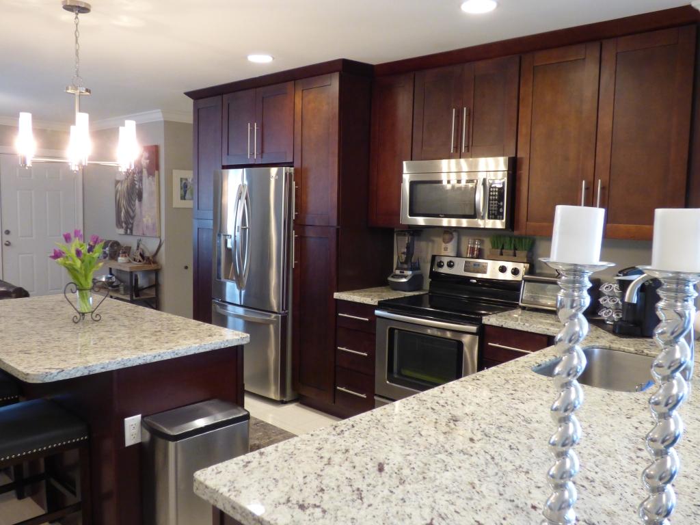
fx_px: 586
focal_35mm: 29
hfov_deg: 61.7
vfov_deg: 48.2
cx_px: 350
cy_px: 262
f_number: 3.2
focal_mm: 5.04
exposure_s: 1/15
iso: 400
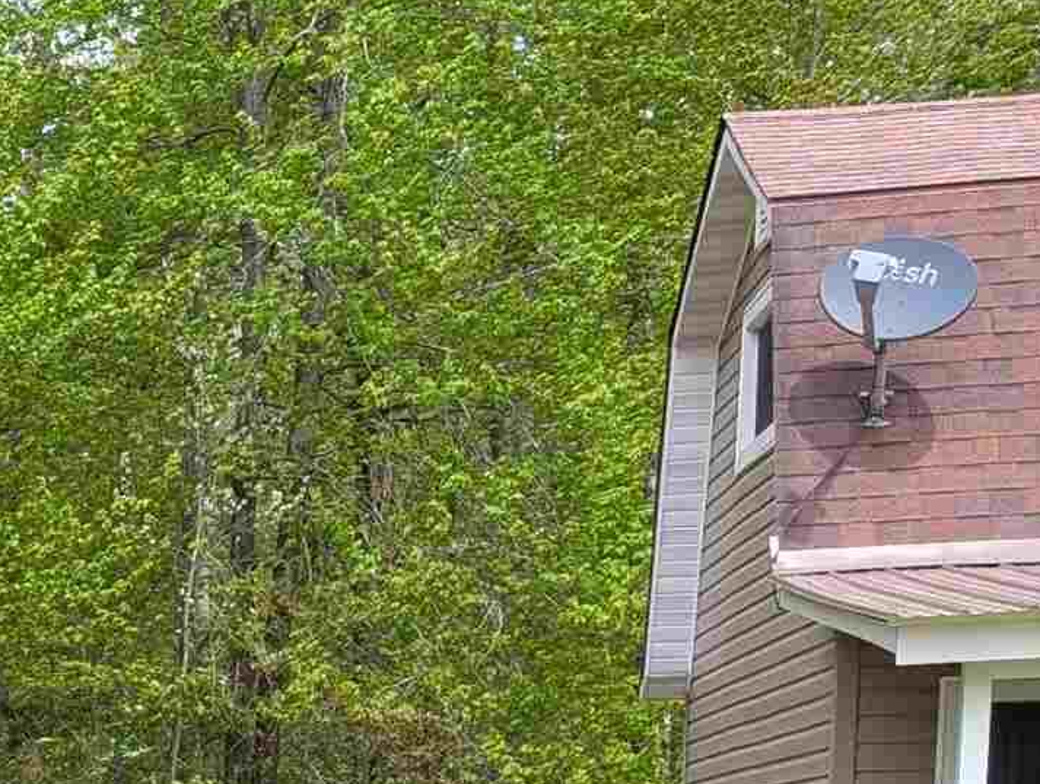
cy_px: 1247
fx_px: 3099
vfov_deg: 13.4
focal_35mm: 103
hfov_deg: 15.9
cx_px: -899
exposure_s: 1/296
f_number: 1.68
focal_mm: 6.9
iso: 20
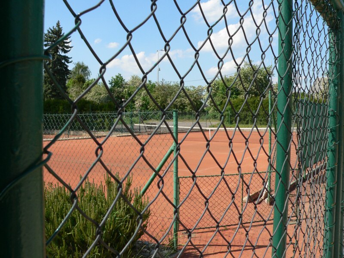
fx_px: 358
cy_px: 129
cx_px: 172
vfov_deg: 39.7
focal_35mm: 36
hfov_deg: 51.4
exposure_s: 1/500
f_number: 4
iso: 80
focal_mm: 6
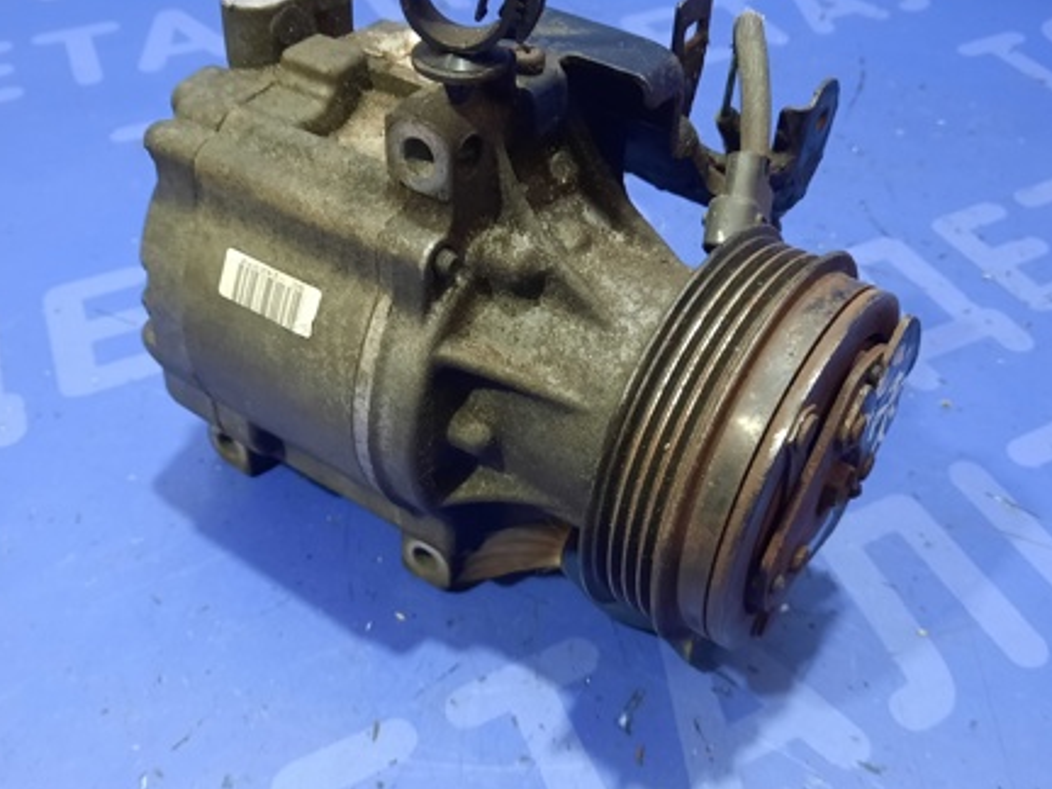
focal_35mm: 37
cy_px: 368
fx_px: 1124
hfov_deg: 49.9
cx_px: 436
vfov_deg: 38.6
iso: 400
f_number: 2
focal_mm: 4.6
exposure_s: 1/25
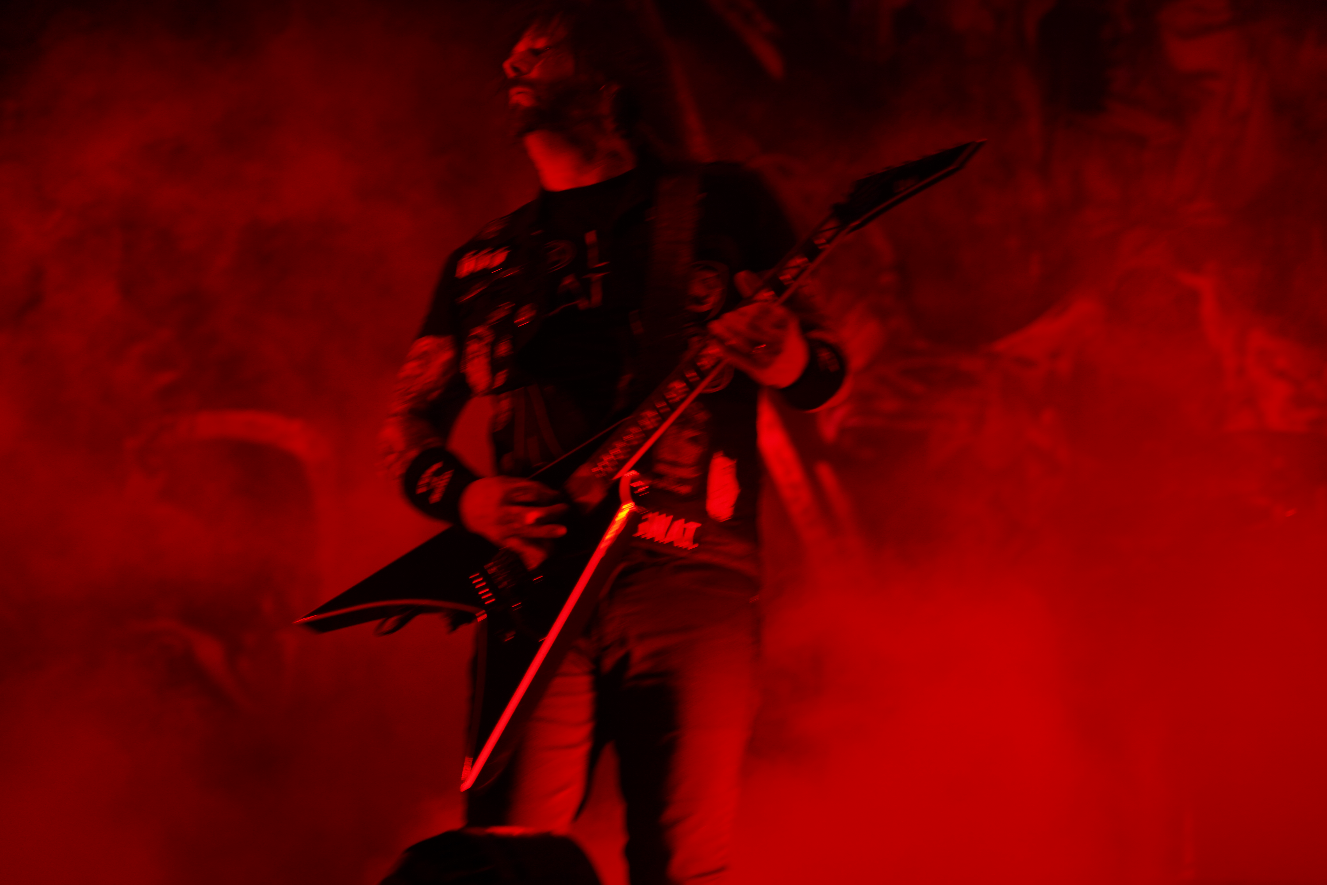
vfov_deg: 13.0
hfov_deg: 19.5
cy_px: 442
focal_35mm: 105
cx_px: 664
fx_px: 3870
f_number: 4
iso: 200
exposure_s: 1/125
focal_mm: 105
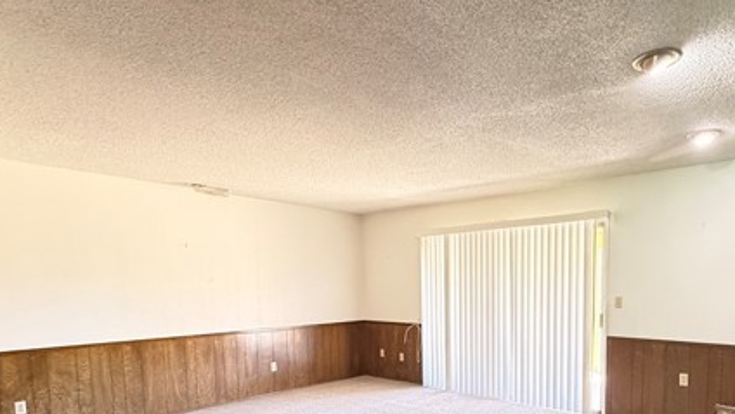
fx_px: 448
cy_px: 317
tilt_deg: -3.8
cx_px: 459
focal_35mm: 23
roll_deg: -0.1
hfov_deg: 77.3
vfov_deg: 47.5
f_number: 2.2
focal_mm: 2.22
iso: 500
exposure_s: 1/60
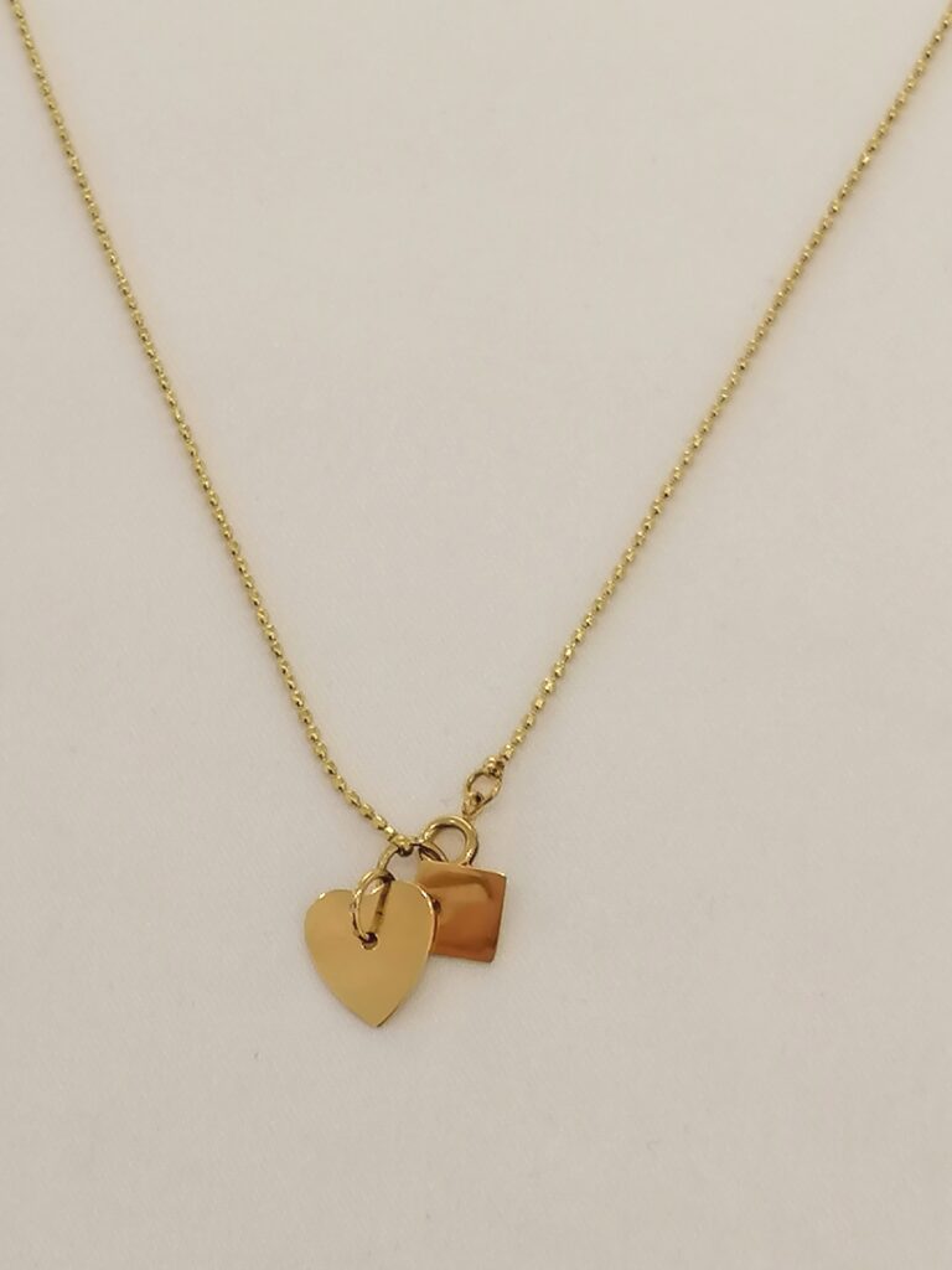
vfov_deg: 20.9
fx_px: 3447
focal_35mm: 94
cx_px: 476
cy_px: 635
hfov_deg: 15.7
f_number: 1.8
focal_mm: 4.75
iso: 80
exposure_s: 1/50
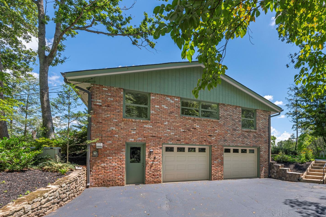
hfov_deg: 80.0
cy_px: 151
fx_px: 181
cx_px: 228
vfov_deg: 59.9
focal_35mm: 20
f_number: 8
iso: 320
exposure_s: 1/1250
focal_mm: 14
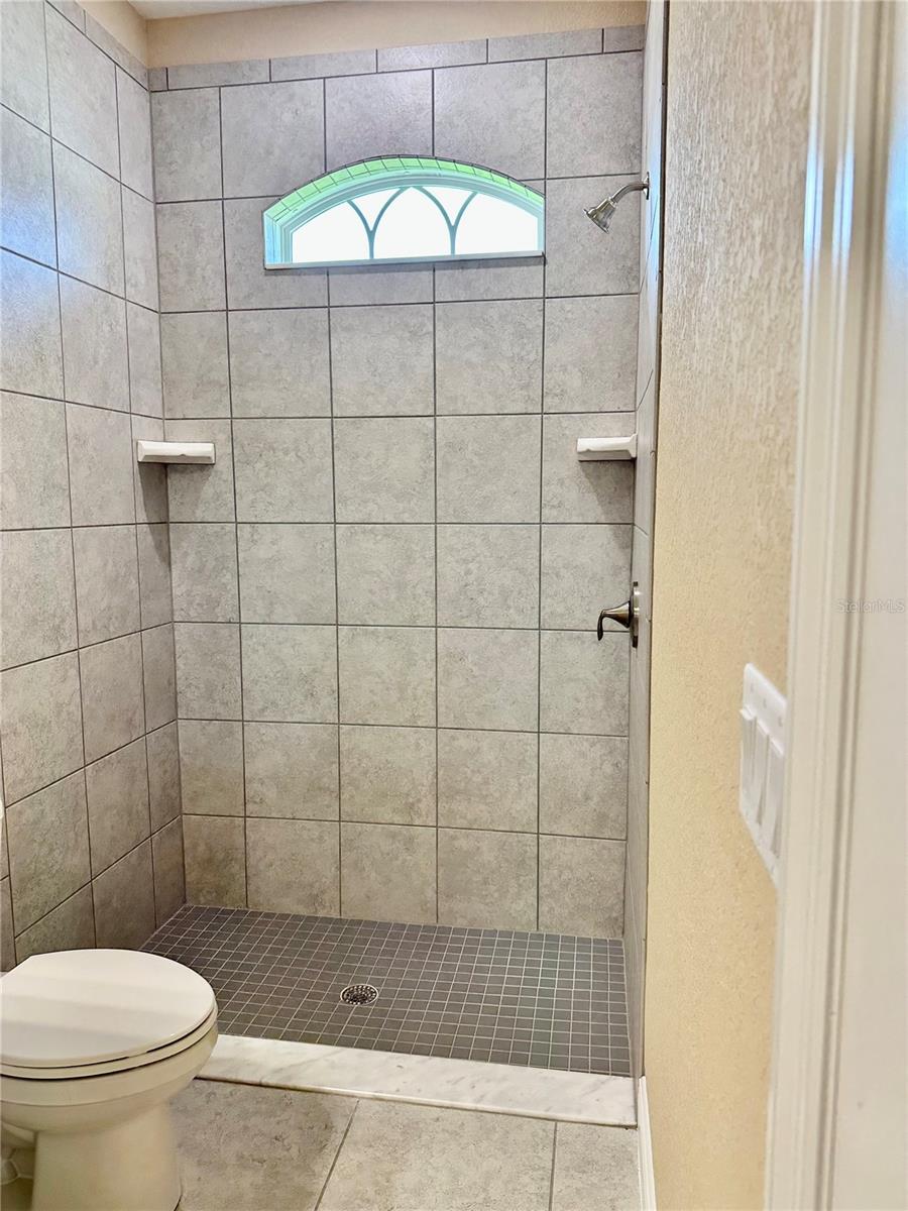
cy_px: 606
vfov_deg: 71.6
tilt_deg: -6.2
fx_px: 839
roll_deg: +0.0
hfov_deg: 56.8
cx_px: 454
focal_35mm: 24
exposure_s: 1/120
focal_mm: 6.86
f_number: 1.78
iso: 160
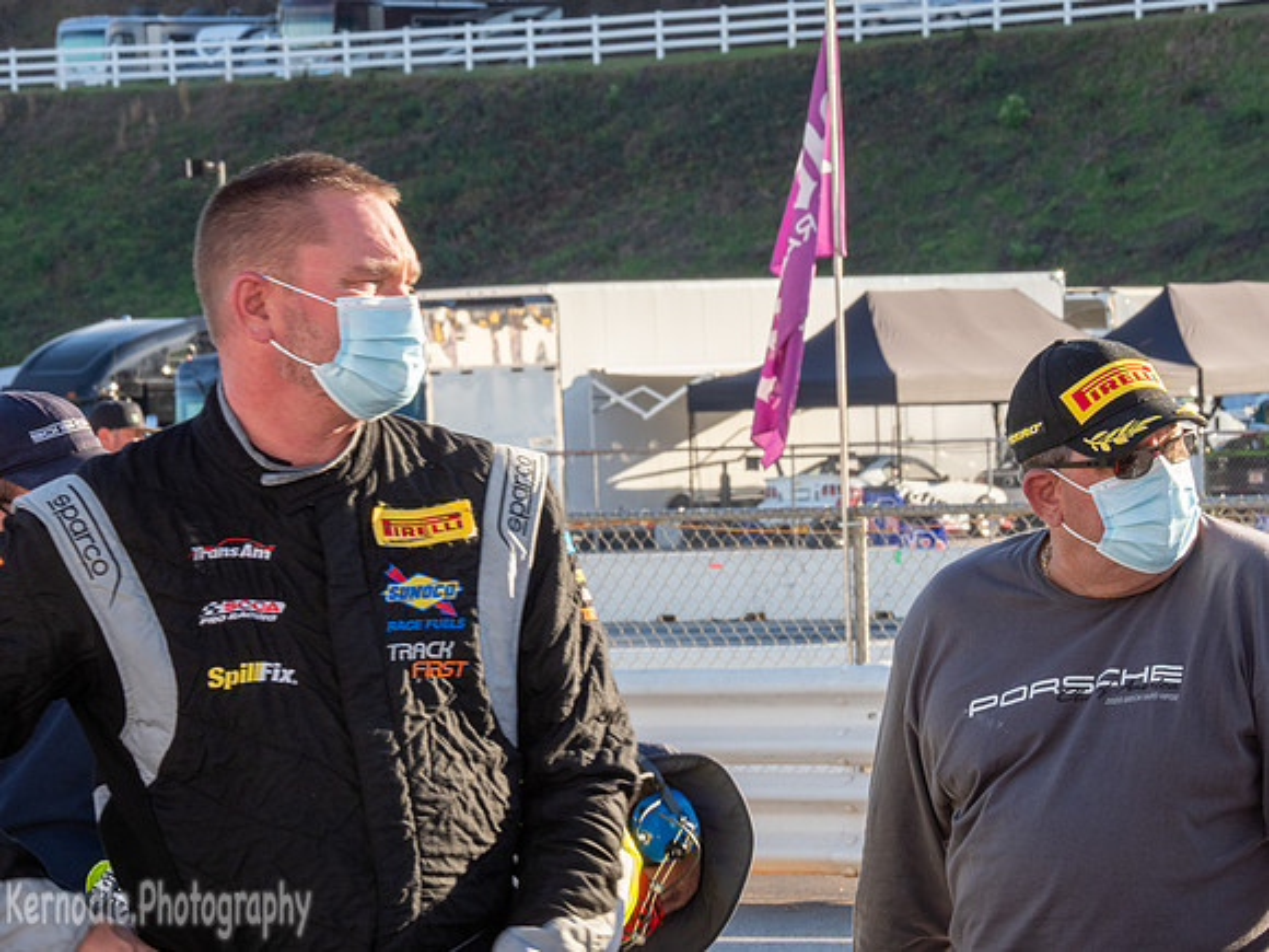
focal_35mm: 200
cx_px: 634
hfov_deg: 9.9
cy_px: 476
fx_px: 7332
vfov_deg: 7.4
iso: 500
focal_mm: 100
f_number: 16
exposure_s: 1/60
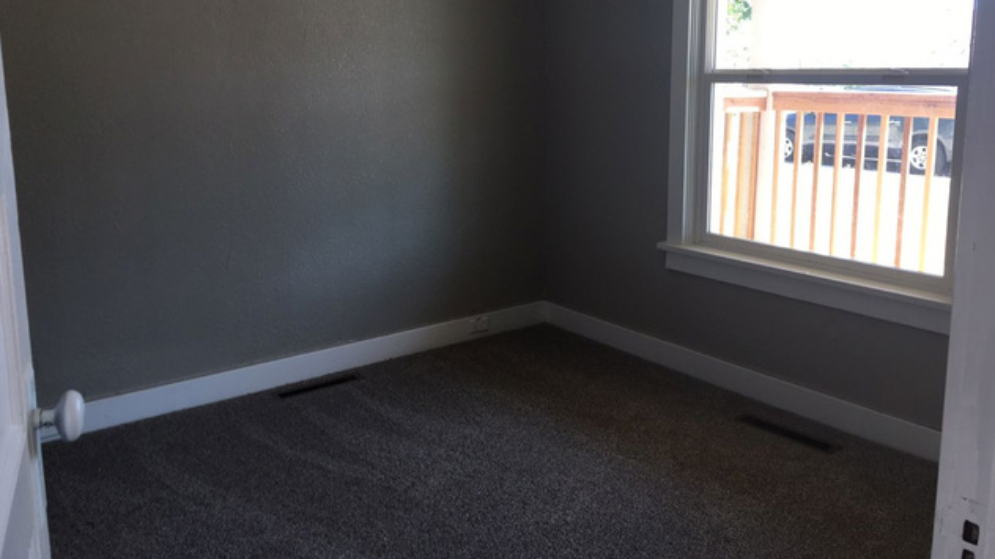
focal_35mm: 32
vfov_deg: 36.3
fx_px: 844
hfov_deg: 61.0
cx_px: 493
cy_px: 197
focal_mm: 4.15
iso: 25
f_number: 2.2
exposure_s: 1/60
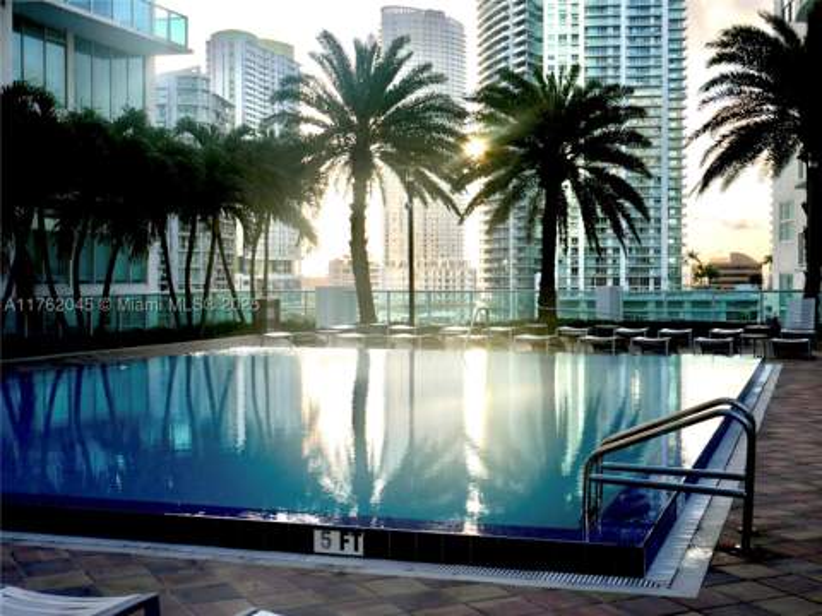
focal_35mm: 50
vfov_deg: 29.1
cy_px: 308
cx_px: 411
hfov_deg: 38.2
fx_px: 1187
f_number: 10
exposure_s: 1/160
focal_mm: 25
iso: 200
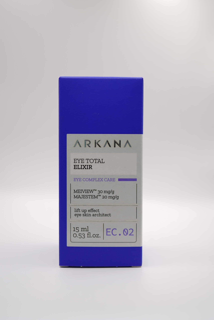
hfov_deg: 36.9
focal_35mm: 36
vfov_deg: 53.1
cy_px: 160
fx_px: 321
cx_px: 107
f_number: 1.6
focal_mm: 24
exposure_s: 1/100
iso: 50
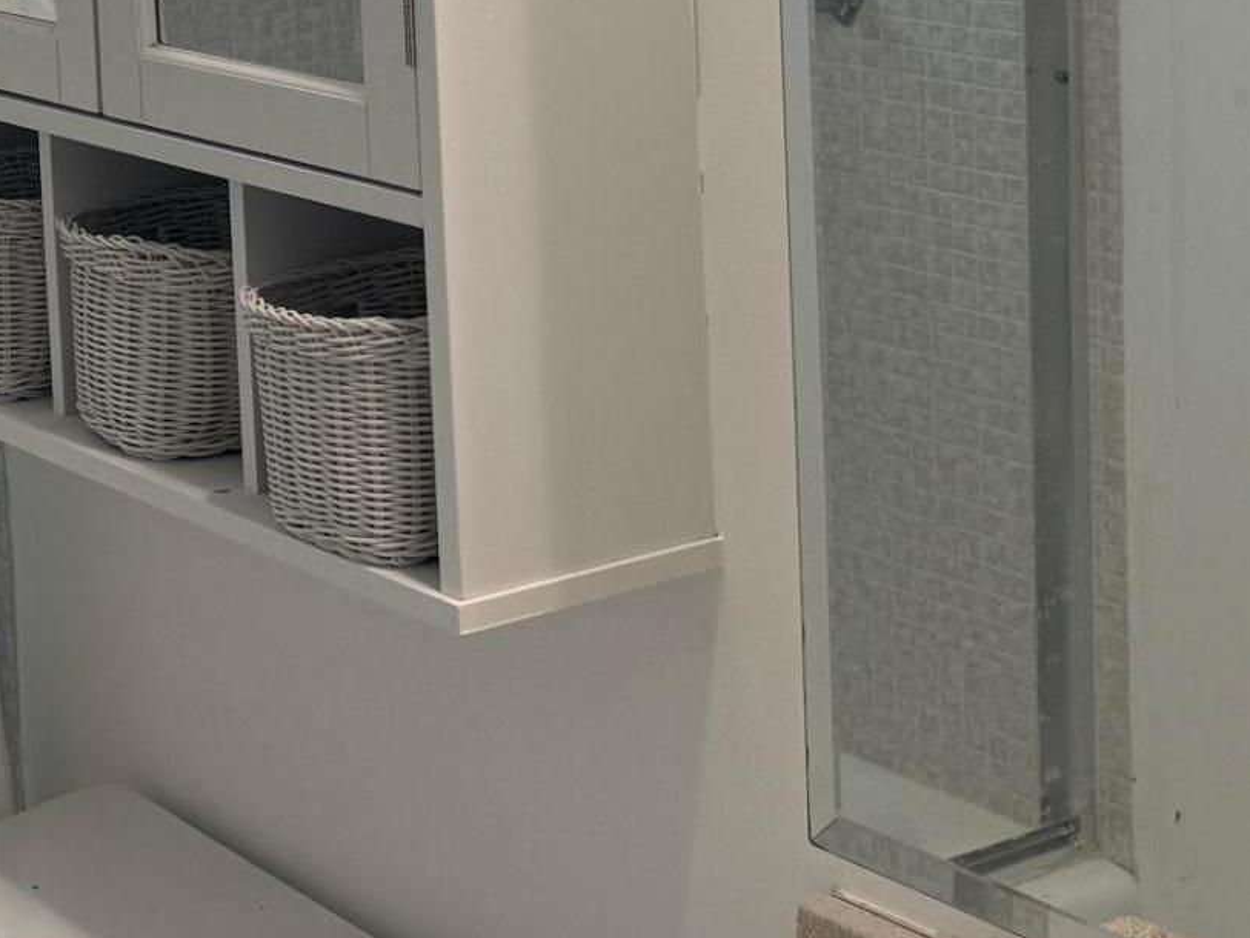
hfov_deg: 21.4
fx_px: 3070
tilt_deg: -3.1
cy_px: -243
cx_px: -254
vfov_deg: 16.5
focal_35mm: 85
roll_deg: +3.7
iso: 80
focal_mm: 6.76
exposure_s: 1/341
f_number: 1.78
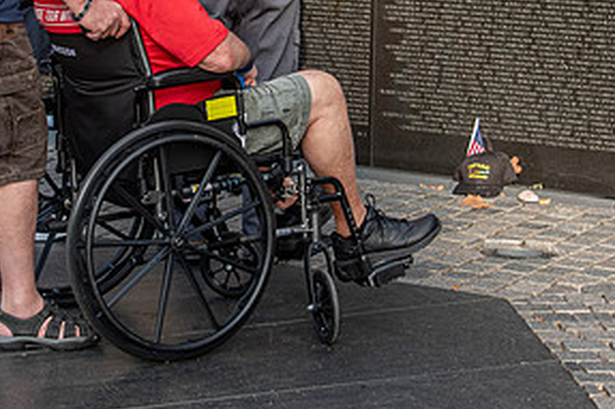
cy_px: -40
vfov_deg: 10.7
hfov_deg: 16.2
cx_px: 126
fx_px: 2151
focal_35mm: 126
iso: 100
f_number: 5
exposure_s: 1/160
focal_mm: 40
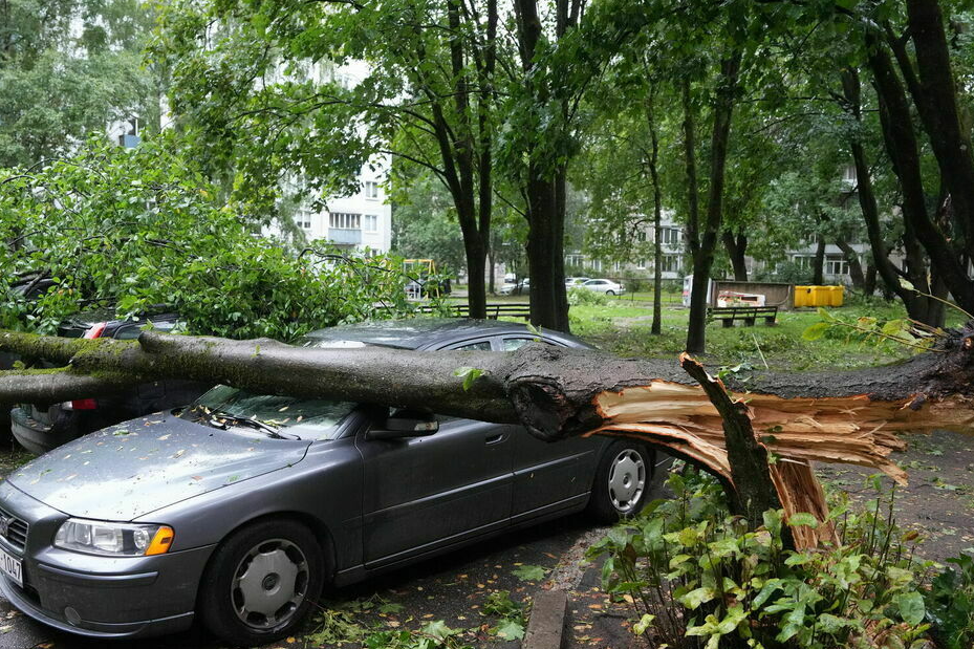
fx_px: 839
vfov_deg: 42.2
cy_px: 367
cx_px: 442
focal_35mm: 31
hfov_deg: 60.2
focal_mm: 24
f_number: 3.5
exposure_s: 1/250
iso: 4000
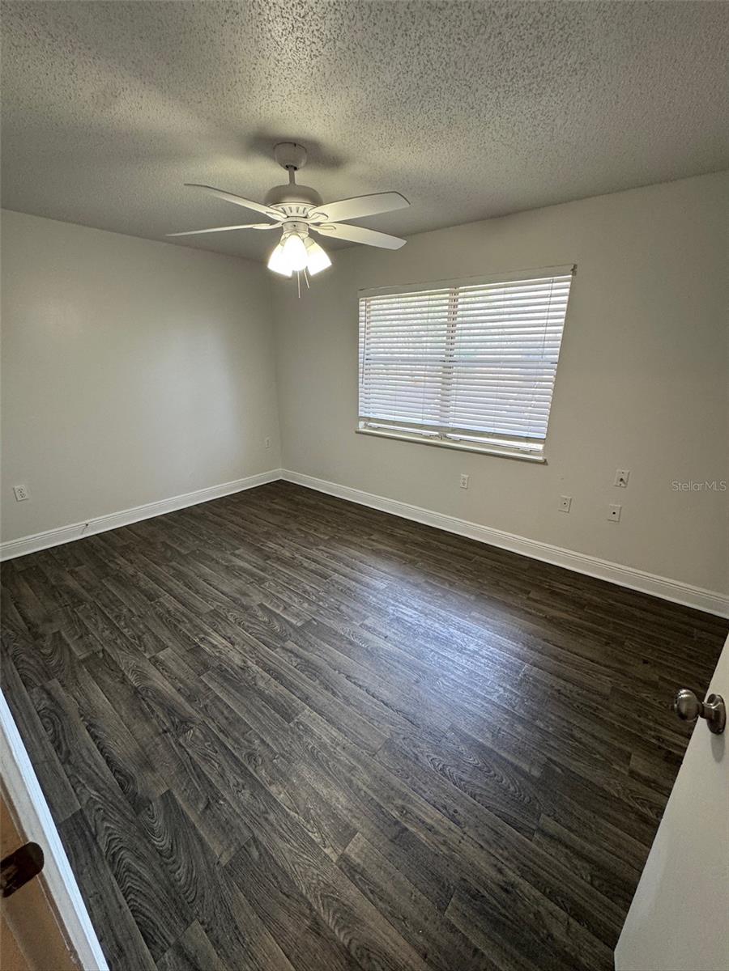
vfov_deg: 102.1
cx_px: 364
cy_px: 486
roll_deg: +0.8
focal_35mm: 14
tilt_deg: -19.2
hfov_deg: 85.7
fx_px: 393
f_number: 2.2
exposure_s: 1/120
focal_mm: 2.22
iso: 160
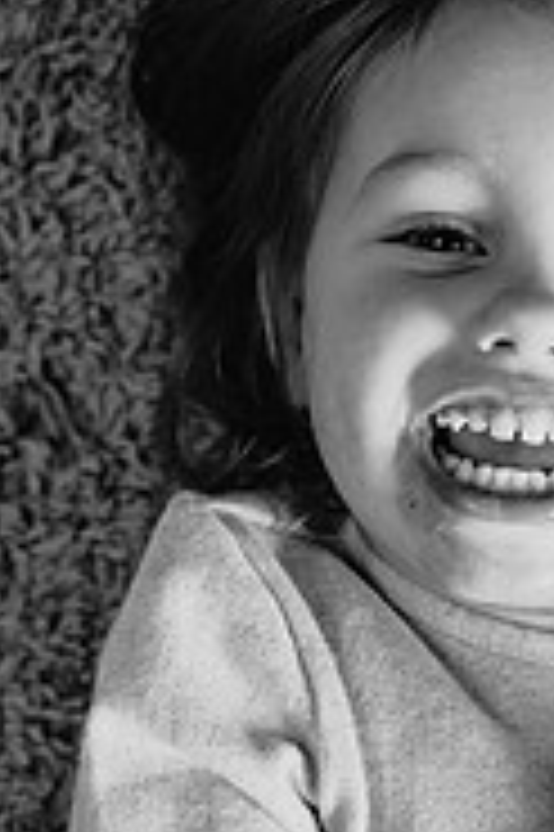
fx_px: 1966
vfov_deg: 23.9
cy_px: 373
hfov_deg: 16.0
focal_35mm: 85
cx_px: 390
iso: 1400
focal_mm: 35
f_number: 3.5
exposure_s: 1/160
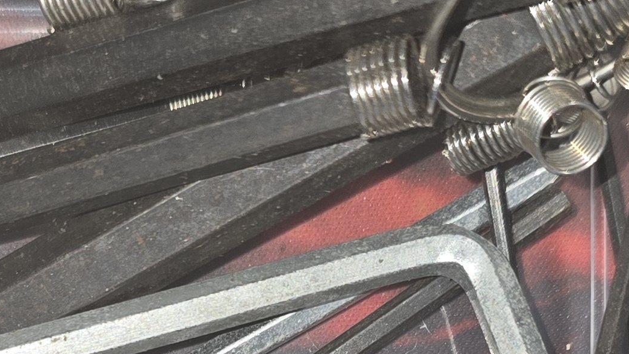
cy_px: 648
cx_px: 172
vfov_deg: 13.5
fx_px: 1334
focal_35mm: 80
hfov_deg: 26.3
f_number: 1.7
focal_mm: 6.3
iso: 100
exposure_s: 1/36.9
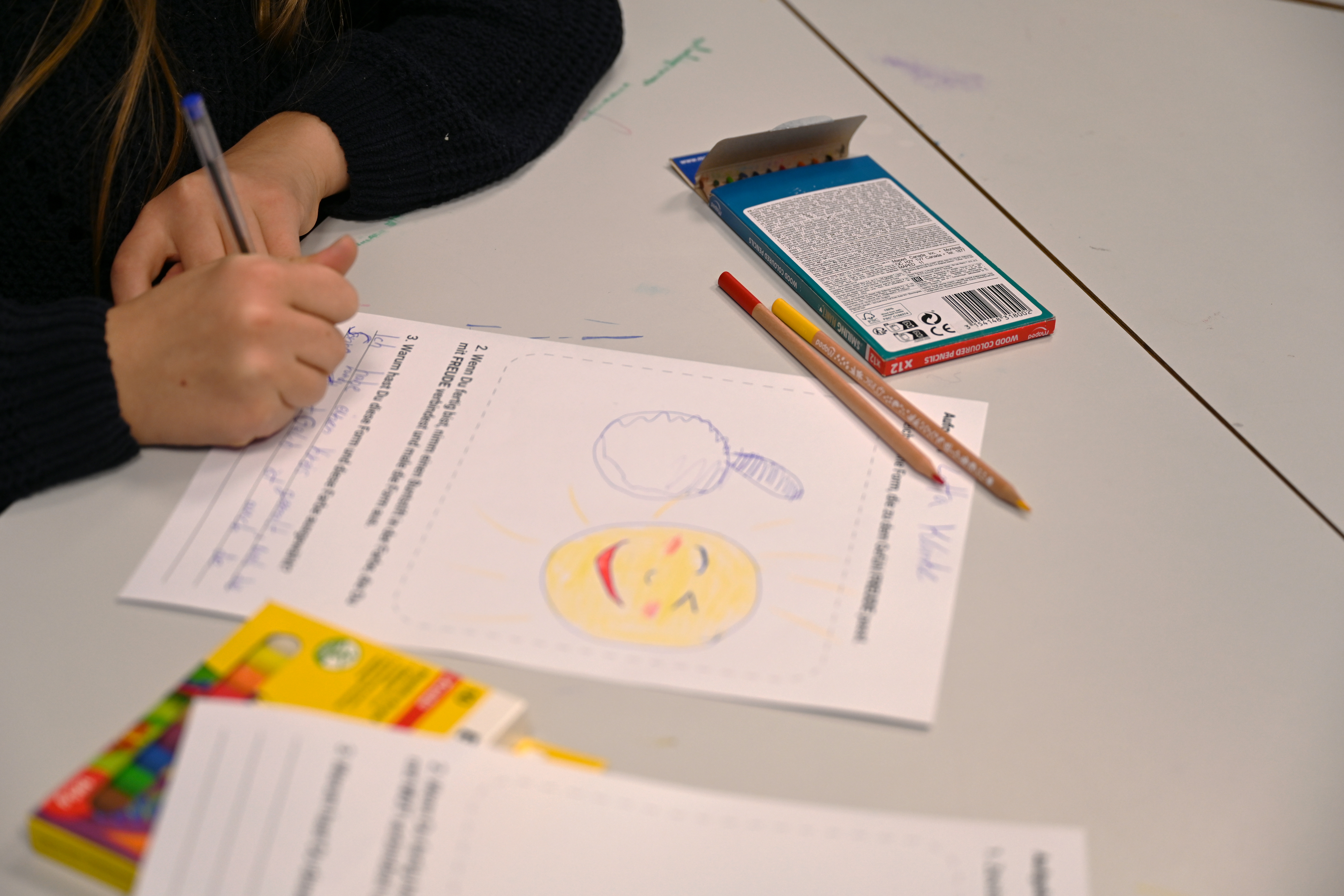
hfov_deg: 31.9
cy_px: 448
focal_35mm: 63
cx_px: 672
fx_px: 2352
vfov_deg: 21.6
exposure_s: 1/250
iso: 400
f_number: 3.5
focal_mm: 63
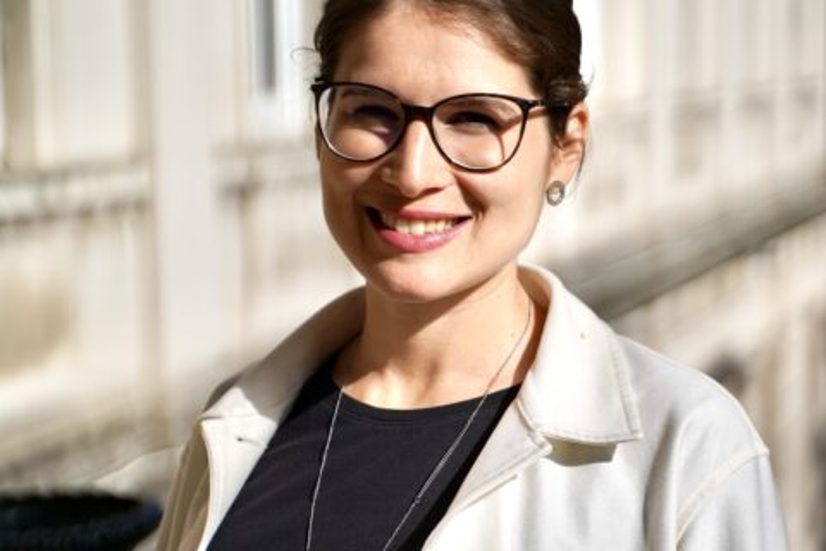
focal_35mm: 75
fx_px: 1721
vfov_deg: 18.2
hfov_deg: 27.0
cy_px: 276
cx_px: 413
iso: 400
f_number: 2.8
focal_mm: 75
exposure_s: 1/8000
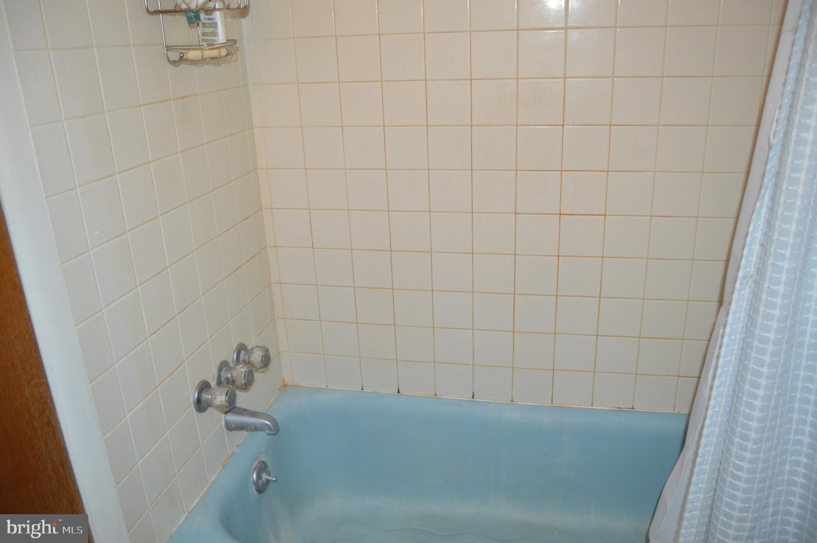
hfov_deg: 67.4
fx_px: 612
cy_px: 272
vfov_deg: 47.8
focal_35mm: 27
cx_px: 408
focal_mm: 18
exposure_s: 1/60
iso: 560
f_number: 3.5
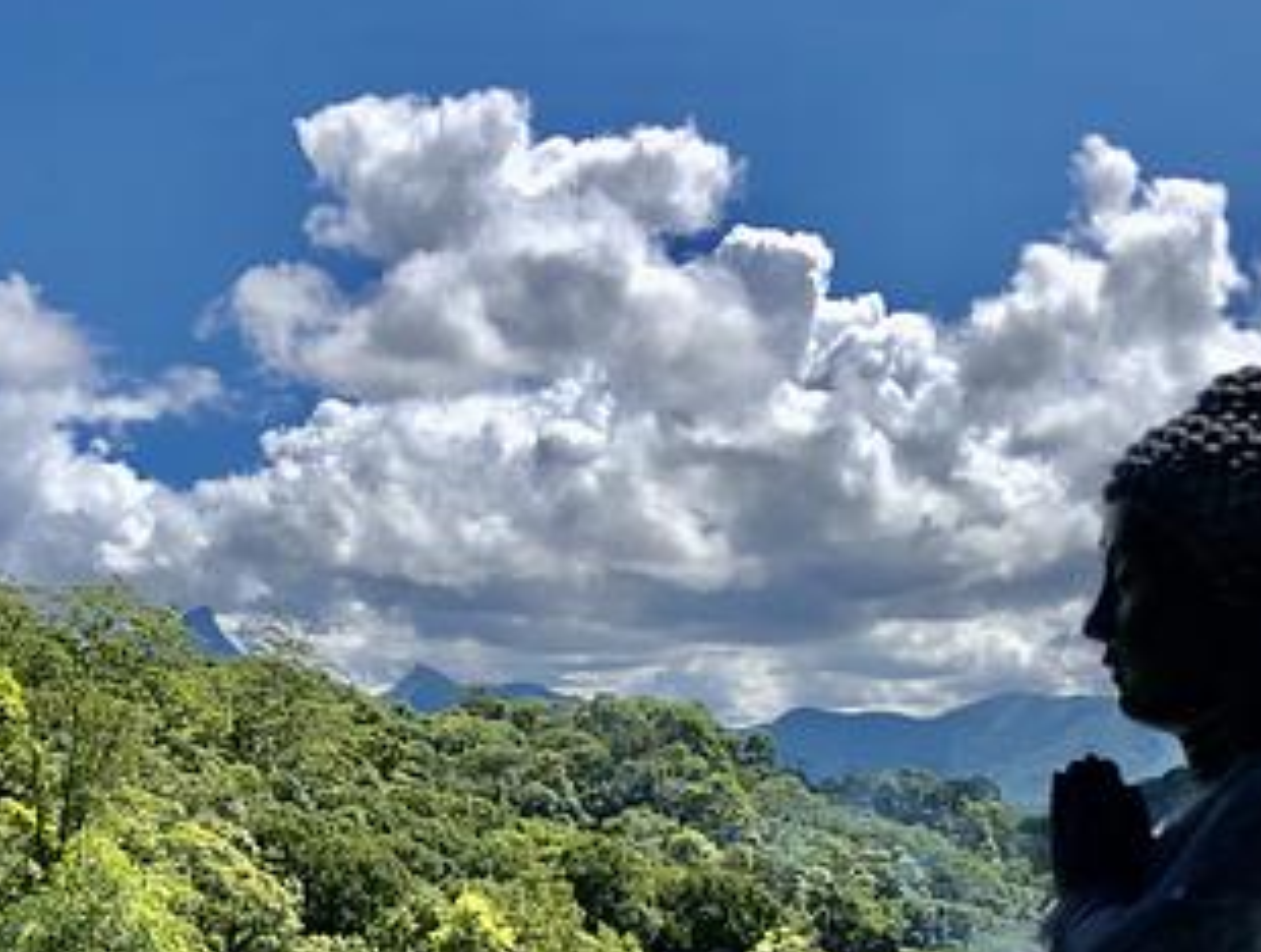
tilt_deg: -0.7
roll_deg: +0.8
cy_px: 775
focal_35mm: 56
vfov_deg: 25.7
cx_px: 635
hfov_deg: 34.3
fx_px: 2045
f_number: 1.8
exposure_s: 1/3003
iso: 20
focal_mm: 4
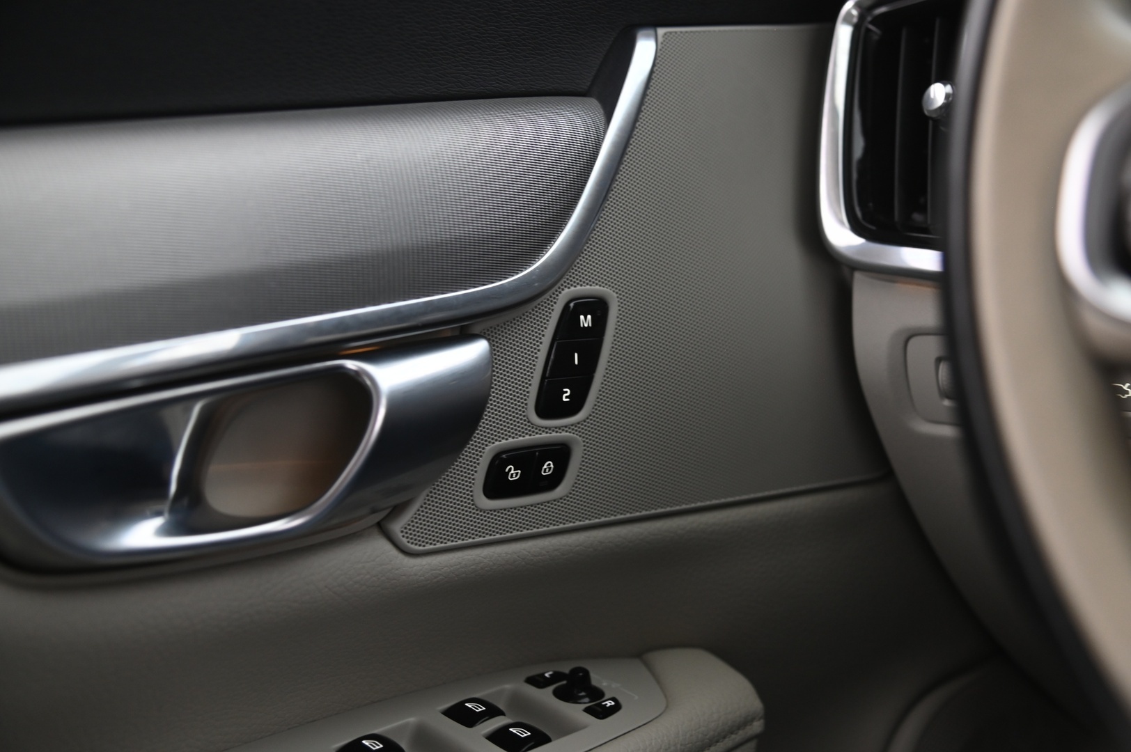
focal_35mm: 44
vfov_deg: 30.5
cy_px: 376
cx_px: 566
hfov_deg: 44.5
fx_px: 1381
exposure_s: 1/10
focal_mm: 44
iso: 1250
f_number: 4
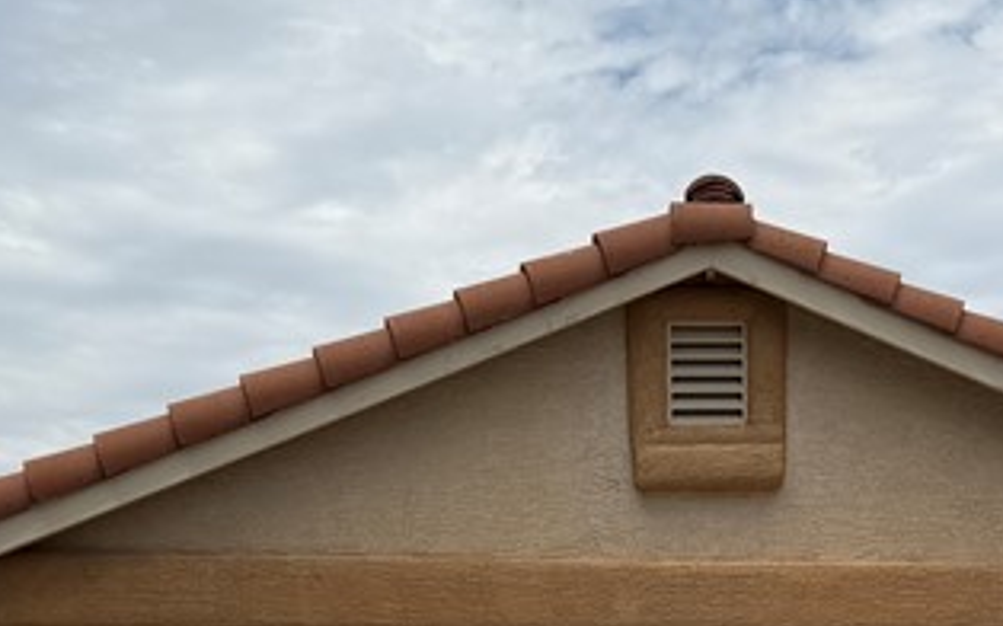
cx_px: 594
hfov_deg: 24.9
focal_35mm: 83
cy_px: 792
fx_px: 2268
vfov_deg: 15.1
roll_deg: -0.9
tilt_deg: +1.0
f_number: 1.78
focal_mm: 6.76
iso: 80
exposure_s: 1/9091
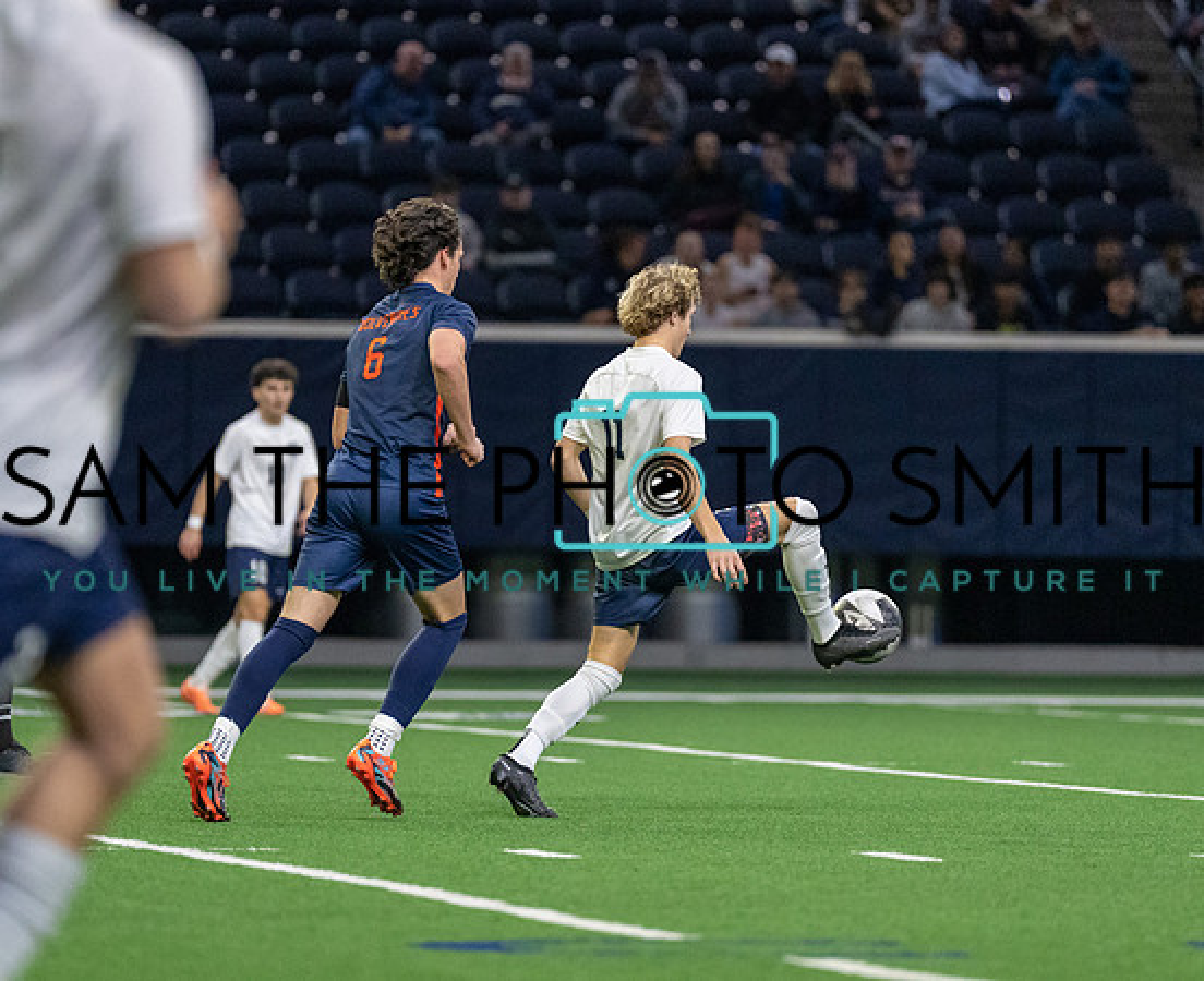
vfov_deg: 5.1
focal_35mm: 309
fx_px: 11089
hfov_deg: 6.2
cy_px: 498
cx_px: 626
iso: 5000
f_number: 2.8
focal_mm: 200
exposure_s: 1/1250
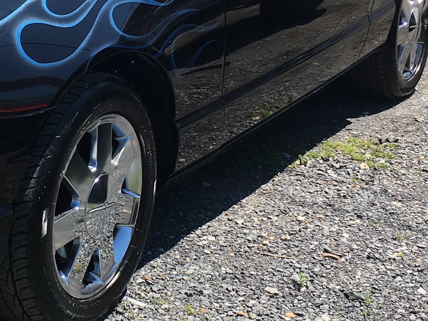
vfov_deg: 15.3
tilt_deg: -14.1
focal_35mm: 96
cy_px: 63
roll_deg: +0.8
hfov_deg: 19.9
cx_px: 6
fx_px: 1187
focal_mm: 4.15
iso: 25
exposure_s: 1/1131
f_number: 2.2
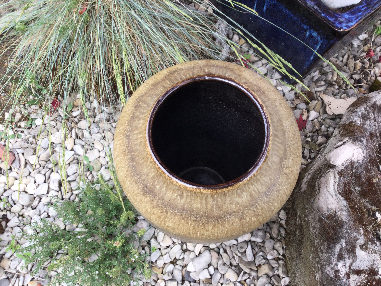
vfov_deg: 45.4
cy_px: 143
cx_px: 190
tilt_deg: -72.8
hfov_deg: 58.4
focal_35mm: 31
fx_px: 341
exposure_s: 1/185
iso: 25
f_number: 2.4
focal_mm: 3.3
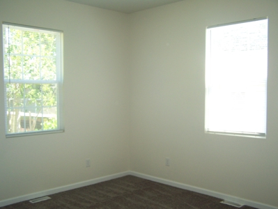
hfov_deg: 48.9
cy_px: 104
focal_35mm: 38
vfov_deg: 37.8
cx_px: 139
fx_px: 305
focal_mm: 6.3
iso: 160
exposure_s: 1/60
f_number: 2.8
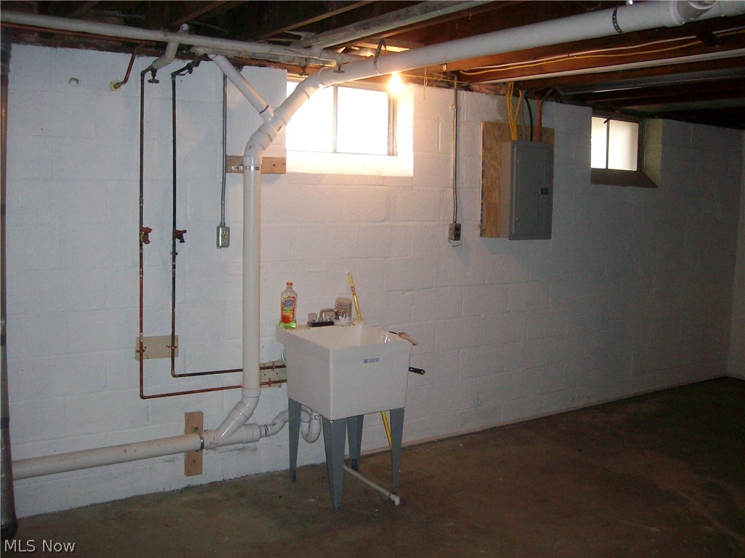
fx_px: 753
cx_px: 372
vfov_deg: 40.7
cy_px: 279
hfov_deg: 52.6
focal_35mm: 35
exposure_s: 1/40
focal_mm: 5.8
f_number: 2.8
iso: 200
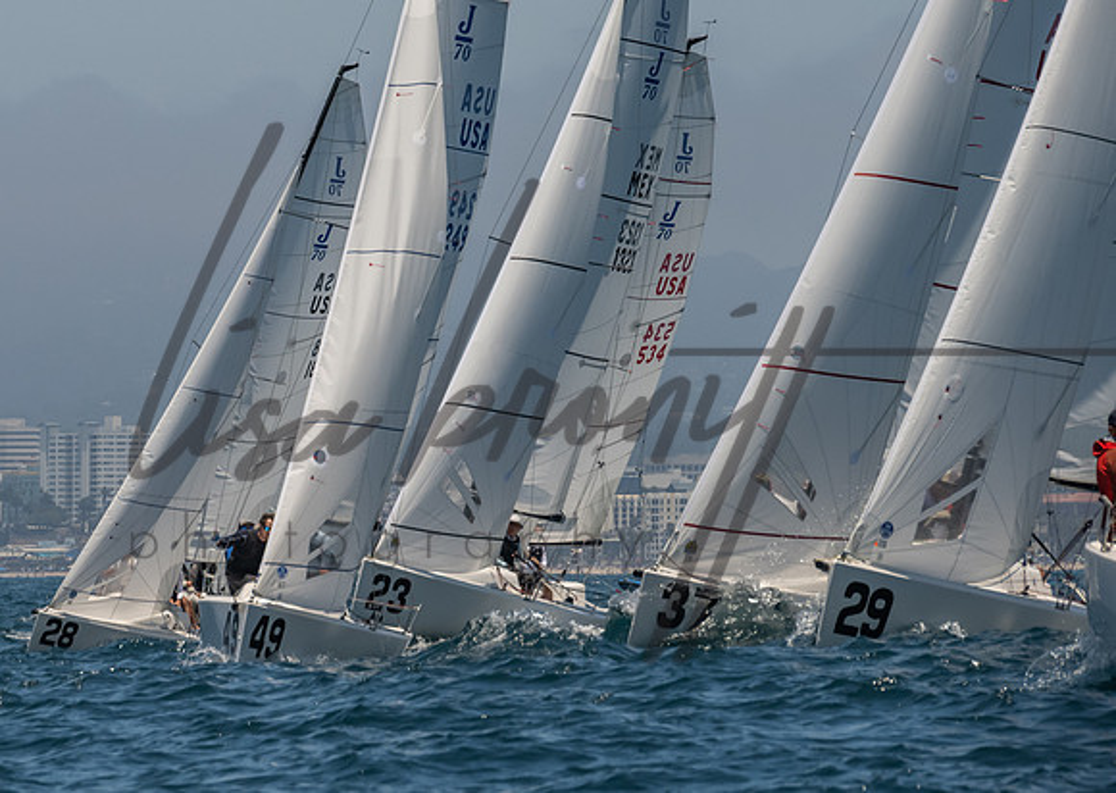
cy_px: 227
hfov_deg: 6.8
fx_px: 9335
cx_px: -4
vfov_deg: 4.9
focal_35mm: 295
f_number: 9
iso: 640
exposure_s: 1/1000
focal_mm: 150
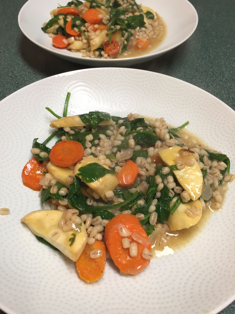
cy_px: 157
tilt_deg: -49.7
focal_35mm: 29
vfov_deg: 61.7
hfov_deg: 48.2
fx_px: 262
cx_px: 118
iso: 64
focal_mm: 4.15
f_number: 2.2
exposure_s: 1/30
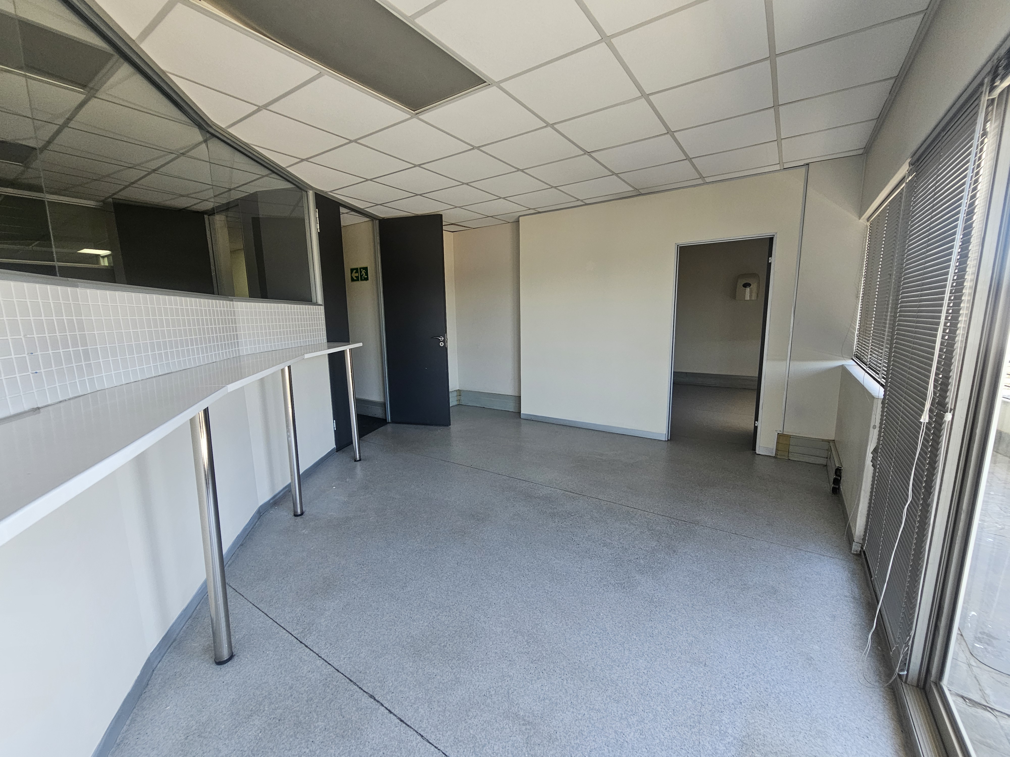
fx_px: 379
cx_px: 505
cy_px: 378
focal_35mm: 13
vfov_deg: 89.9
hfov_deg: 106.2
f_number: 2.2
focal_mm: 2.2
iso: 80
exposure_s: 1/100
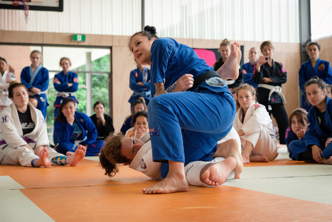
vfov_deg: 20.9
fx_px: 600
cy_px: 111
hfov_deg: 30.9
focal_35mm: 65
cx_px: 166
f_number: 5.6
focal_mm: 65
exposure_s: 1/320
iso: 2000
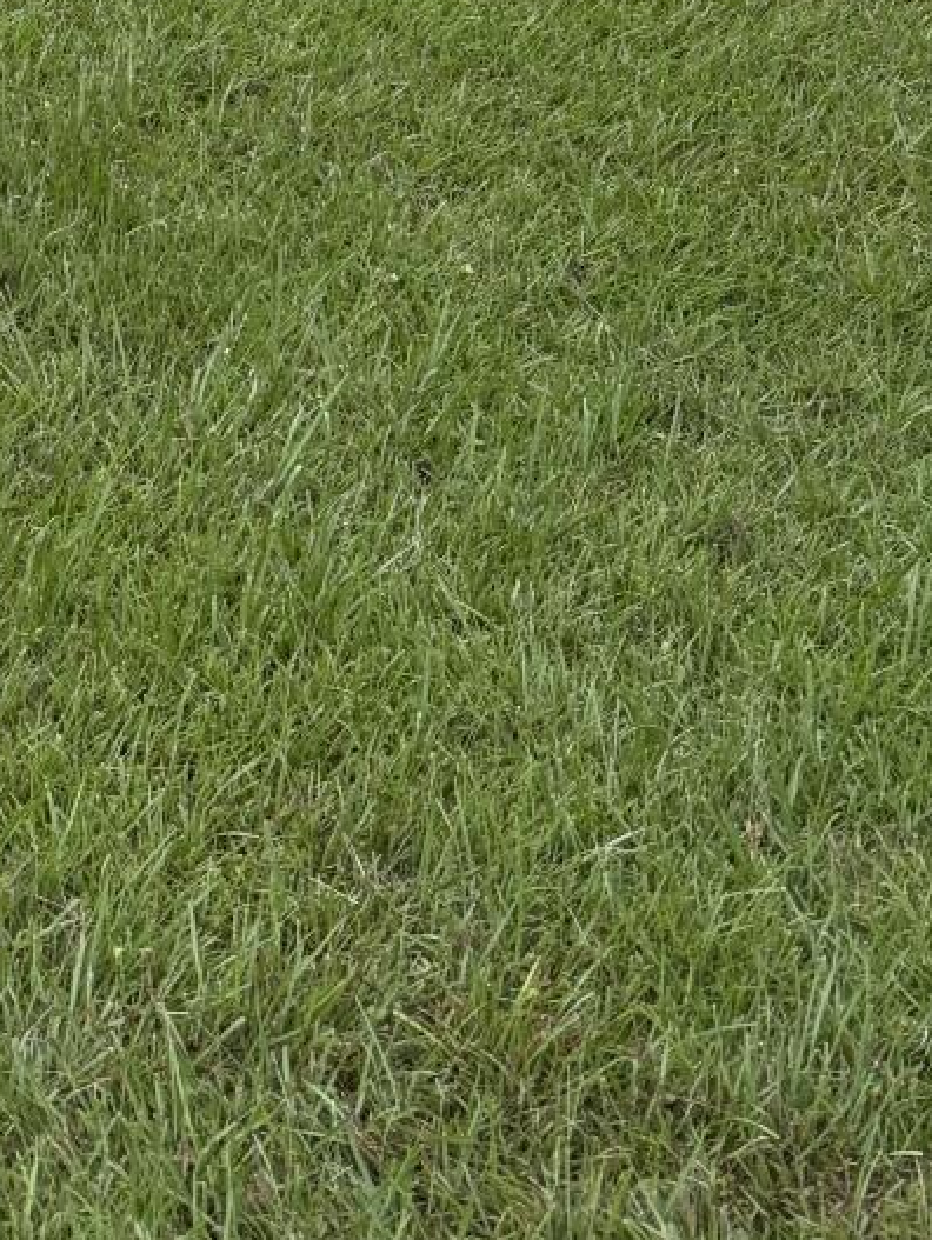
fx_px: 3263
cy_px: -878
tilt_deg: -2.4
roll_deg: -1.6
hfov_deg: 15.0
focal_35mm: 91
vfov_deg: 17.9
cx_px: -478
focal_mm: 6.76
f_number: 1.78
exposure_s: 1/2299
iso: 100
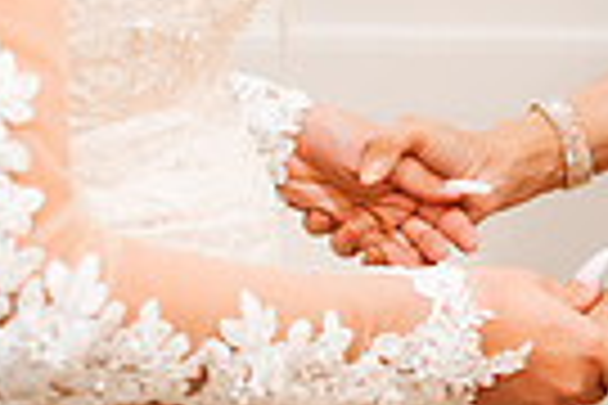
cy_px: -151
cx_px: 351
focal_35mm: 150
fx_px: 2533
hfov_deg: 13.7
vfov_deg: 9.0
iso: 1250
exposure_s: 1/500
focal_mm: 35
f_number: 1.8
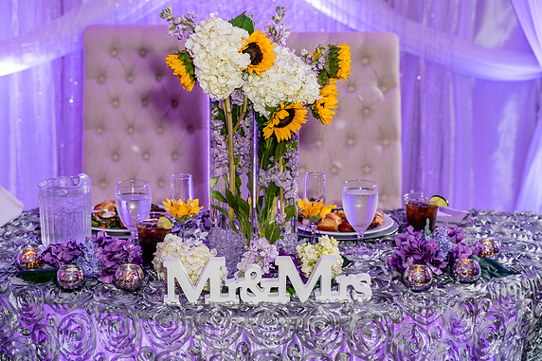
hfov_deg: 29.3
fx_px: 1038
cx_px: 269
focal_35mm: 69
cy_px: 180
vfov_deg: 19.7
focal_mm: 68
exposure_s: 1/125
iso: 1250
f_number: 4.5
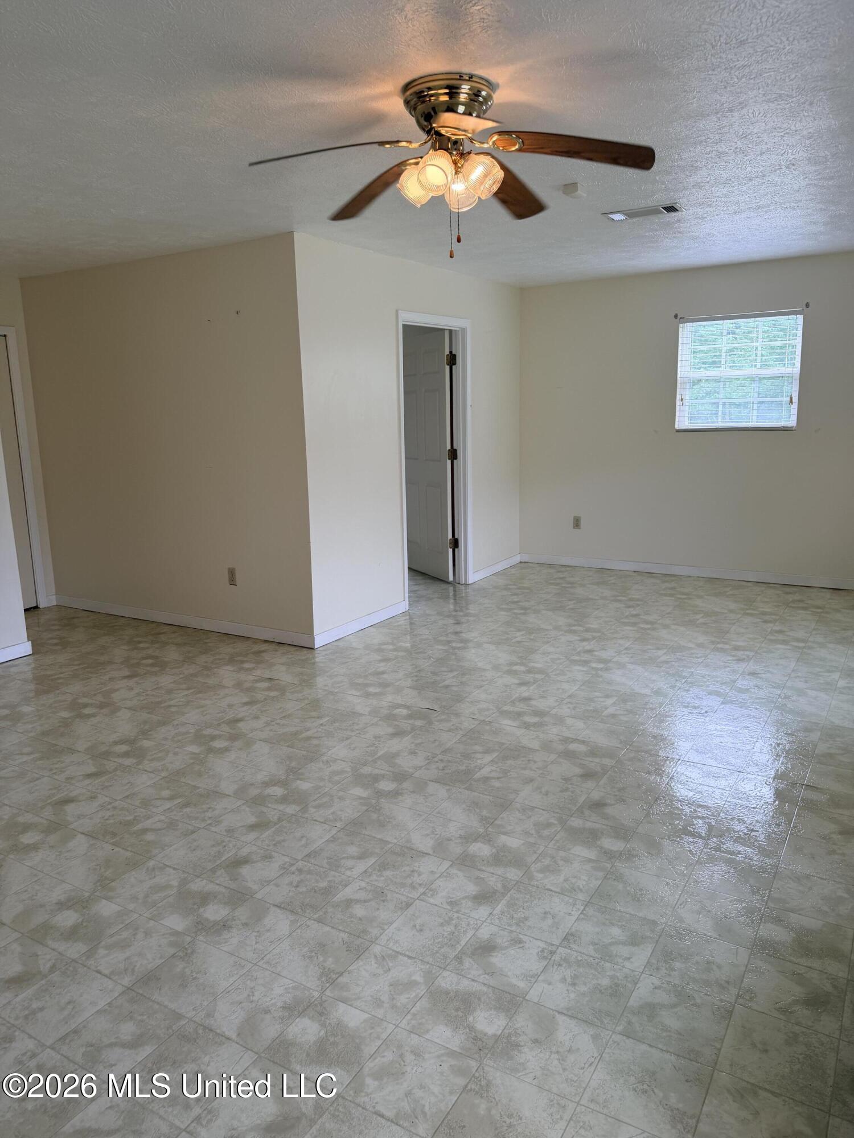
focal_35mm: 24
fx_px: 789
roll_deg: +1.6
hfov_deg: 56.8
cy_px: 569
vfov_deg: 71.6
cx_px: 427
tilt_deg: -11.7
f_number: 1.78
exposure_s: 1/183
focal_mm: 6.76
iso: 80
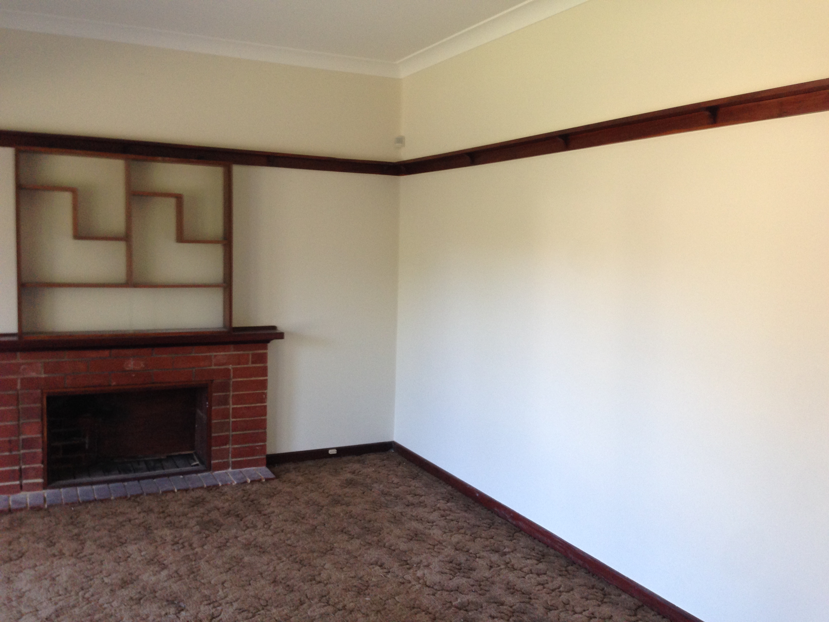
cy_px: 311
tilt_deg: -4.3
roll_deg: -2.0
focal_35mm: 33
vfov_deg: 42.9
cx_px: 414
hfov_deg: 55.4
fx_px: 790
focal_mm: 4.12
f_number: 2.4
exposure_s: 1/20
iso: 125
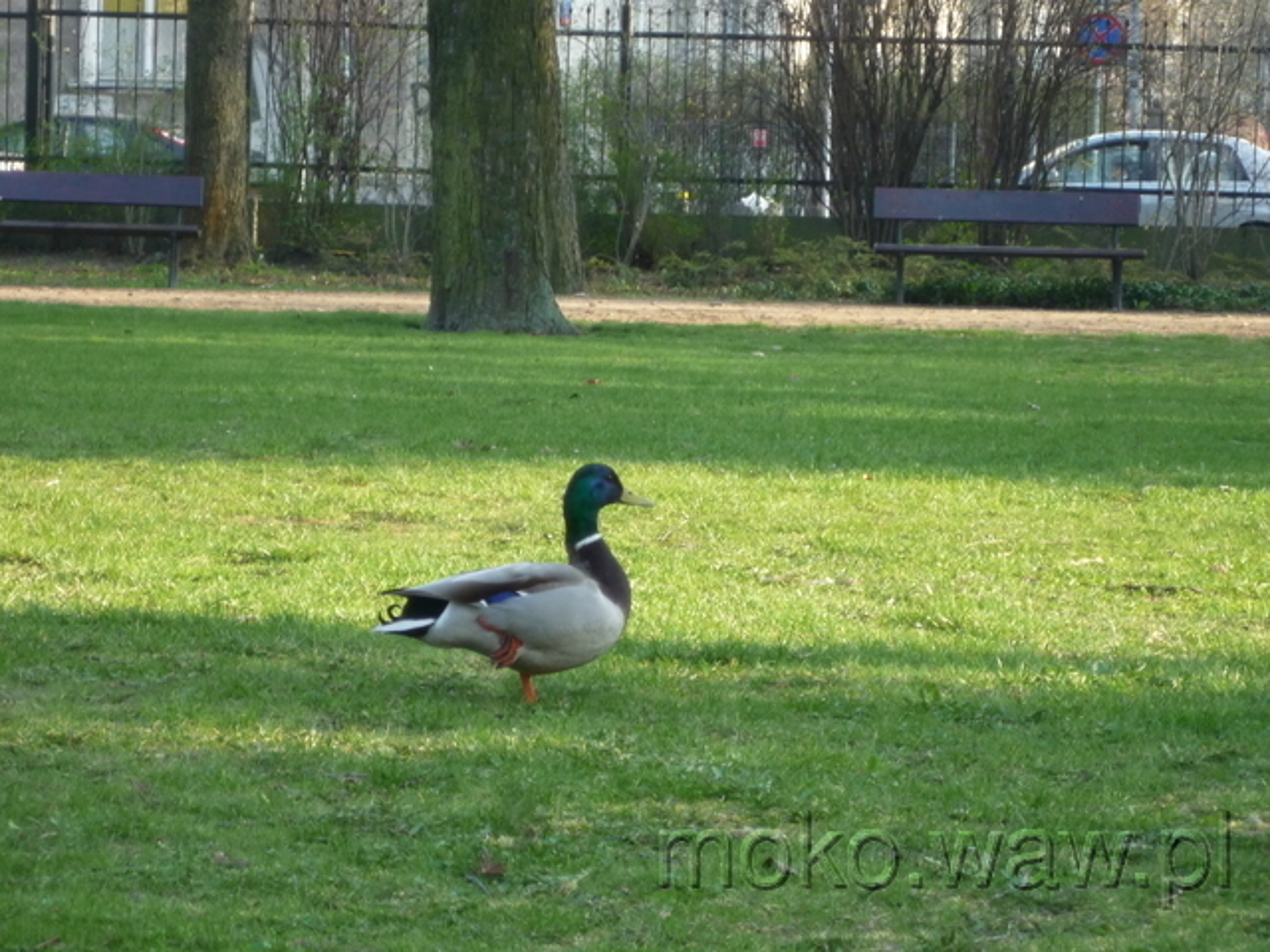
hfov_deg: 13.4
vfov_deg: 10.1
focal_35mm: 147
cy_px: 476
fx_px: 5393
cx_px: 635
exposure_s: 1/100
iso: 200
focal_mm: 24
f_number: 5.9
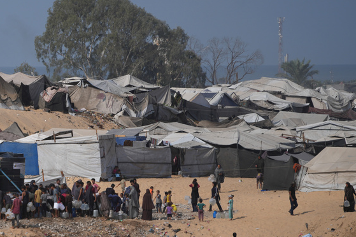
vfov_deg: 3.8
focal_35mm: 361
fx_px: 3568
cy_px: 107
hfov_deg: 5.7
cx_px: 38
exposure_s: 1/5000
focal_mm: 197
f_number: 2.8
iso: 100
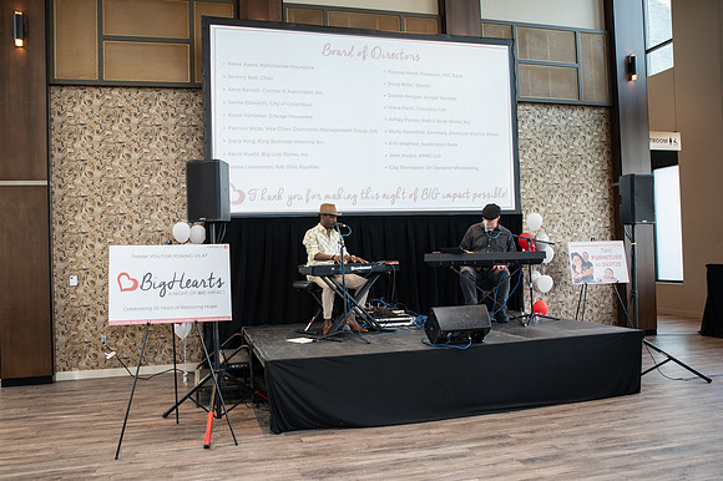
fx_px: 569
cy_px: 244
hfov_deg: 64.8
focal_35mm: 28
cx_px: 336
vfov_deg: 45.9
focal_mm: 26
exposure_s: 1/160
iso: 1250
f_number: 3.5
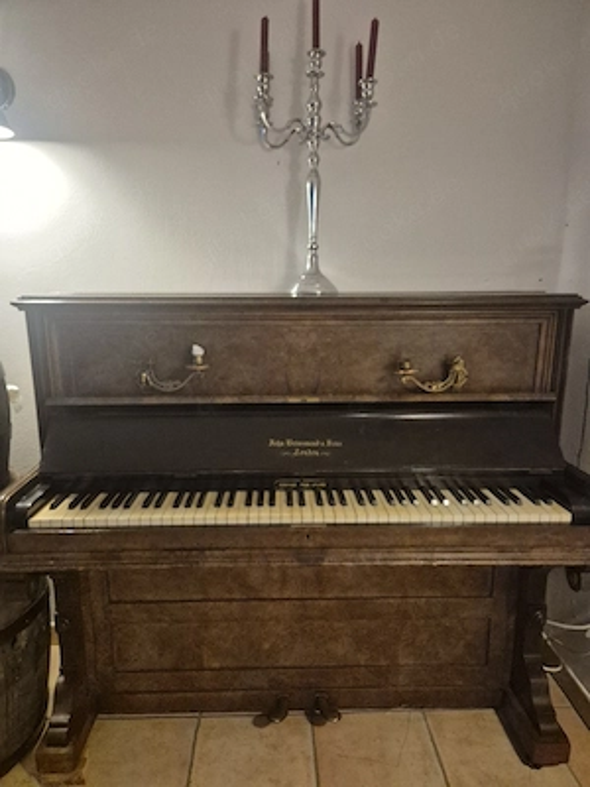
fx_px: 523
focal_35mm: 23
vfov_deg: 73.9
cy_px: 394
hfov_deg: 58.9
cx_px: 295
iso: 1600
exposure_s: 1/100
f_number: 1.8
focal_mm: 5.4
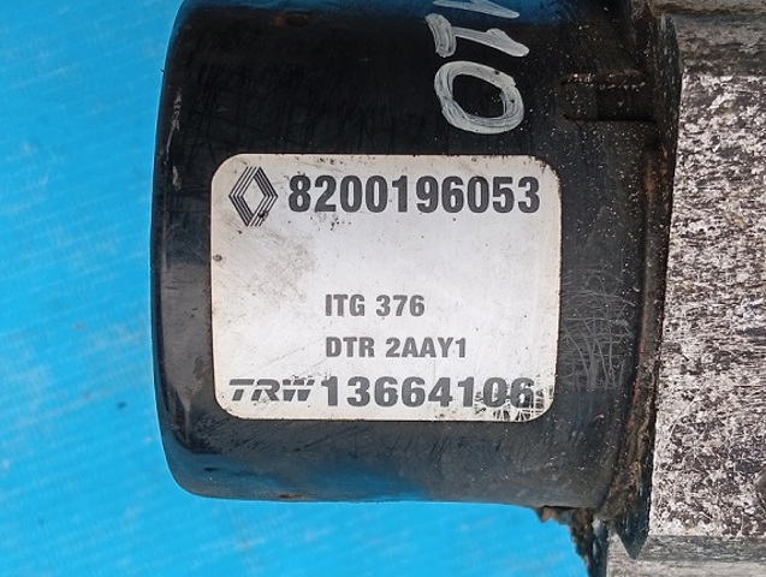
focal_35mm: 52
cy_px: 288
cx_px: 383
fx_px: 1153
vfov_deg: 28.1
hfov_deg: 36.8
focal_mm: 3.96
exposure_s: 1/215
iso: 51
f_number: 1.8
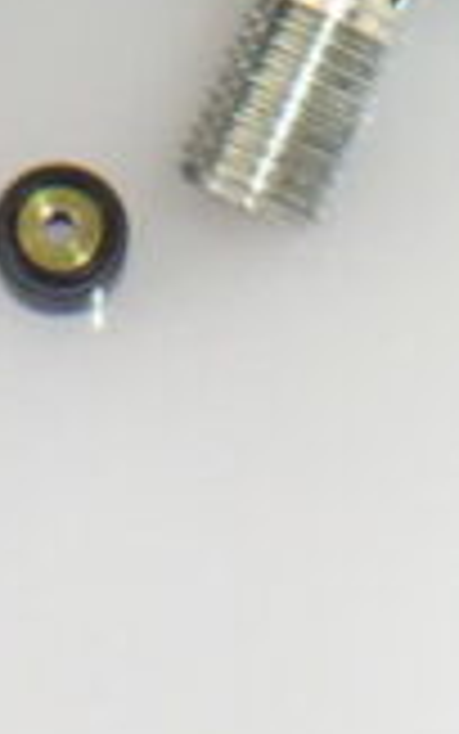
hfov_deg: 6.6
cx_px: 90
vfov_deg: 9.5
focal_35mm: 200
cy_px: -892
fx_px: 3999
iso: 500
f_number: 2.3
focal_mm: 5.4
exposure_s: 1/125
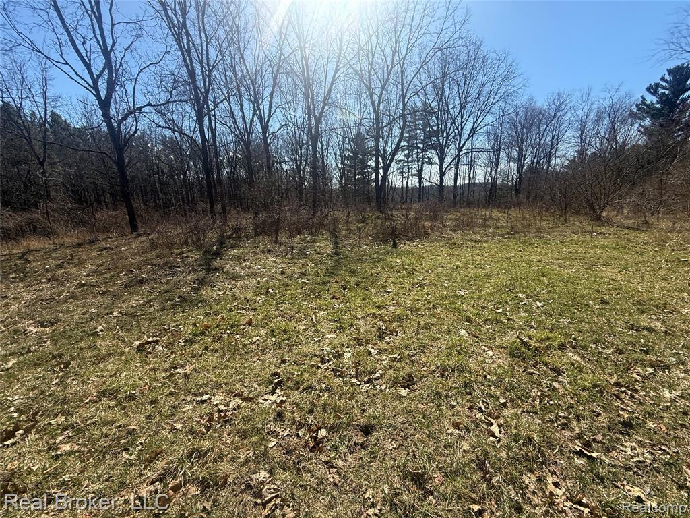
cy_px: 259
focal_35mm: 14
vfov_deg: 85.7
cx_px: 345
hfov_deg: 102.1
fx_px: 279
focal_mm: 2.22
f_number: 2.2
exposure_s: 1/1464
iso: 50
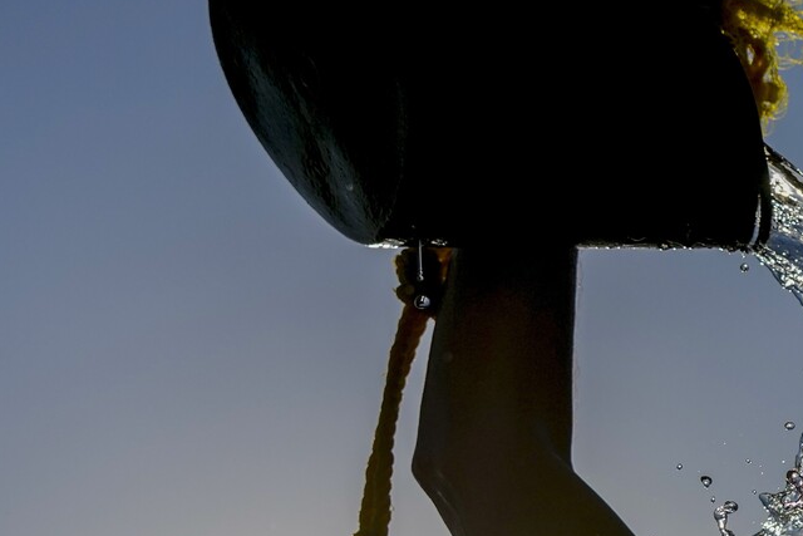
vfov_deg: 7.8
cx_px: 698
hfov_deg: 11.7
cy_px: 576
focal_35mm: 175
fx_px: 3904
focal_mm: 70
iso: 400
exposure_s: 1/32000
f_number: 3.5
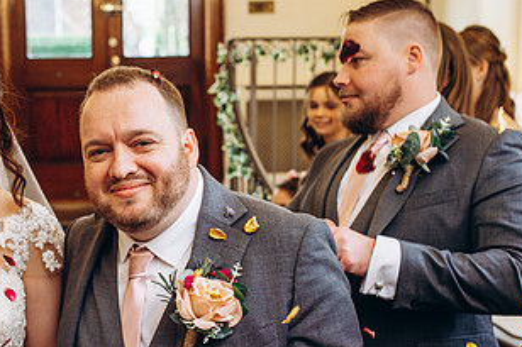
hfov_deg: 29.9
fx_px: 956
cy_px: 218
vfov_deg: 20.5
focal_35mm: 66
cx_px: 112
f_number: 4
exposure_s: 1/320
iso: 640
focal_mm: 35
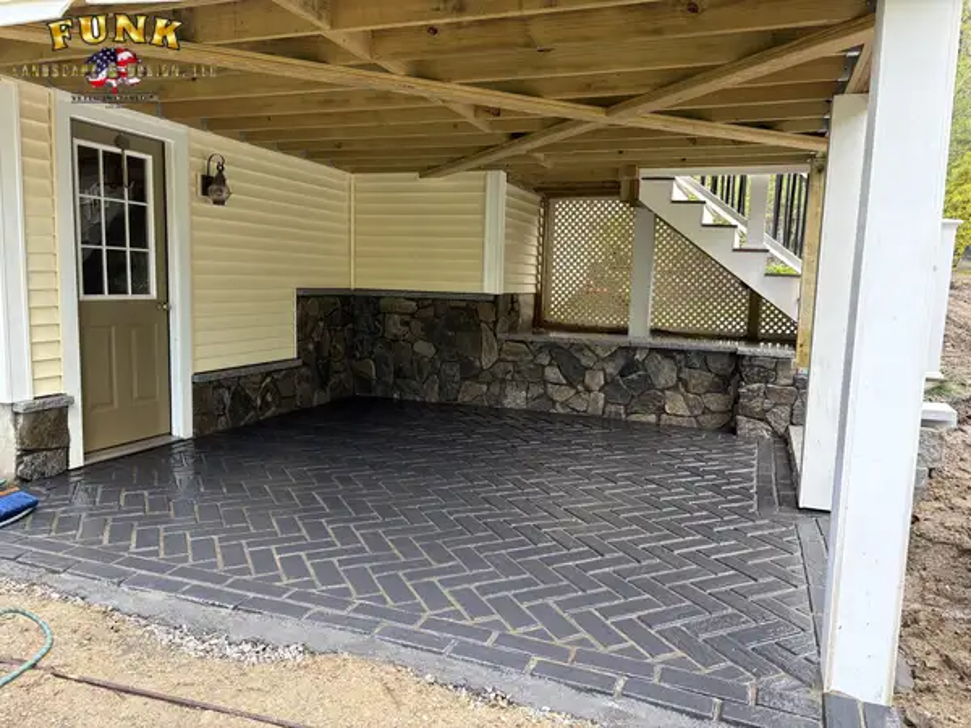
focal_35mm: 26
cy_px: 364
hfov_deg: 67.3
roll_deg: -2.1
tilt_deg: -6.9
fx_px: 729
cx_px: 486
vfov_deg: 53.1
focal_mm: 5.96
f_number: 1.6
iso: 80
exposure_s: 1/219
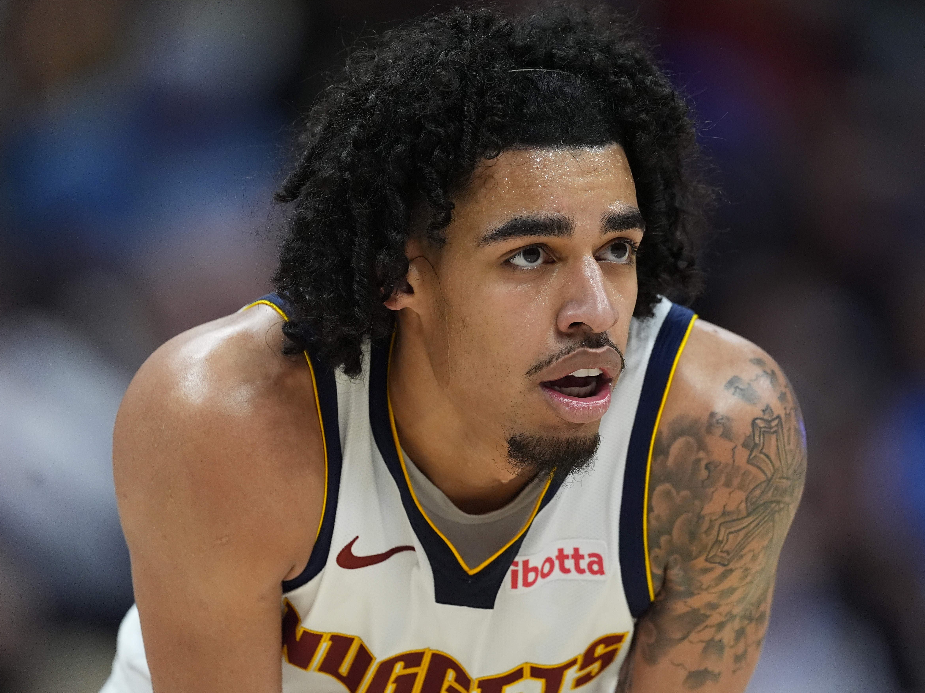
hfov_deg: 2.7
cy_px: 375
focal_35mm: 737
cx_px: 509
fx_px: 19692
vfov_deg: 2.0
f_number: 4
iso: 4000
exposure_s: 1/1000
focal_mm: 600
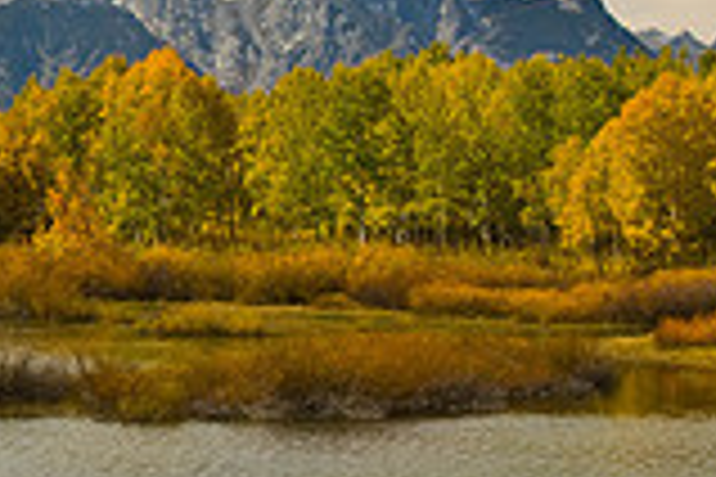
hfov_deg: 11.6
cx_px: -77
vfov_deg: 7.8
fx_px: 3480
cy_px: 130
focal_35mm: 175
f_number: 11
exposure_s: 1/60
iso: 100
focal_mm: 32
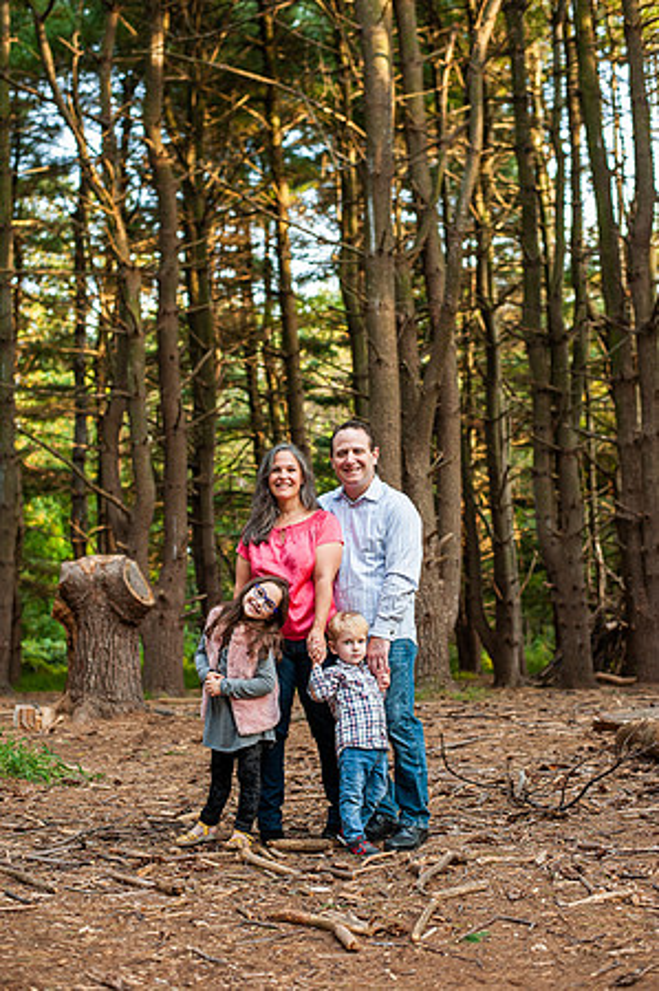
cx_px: 330
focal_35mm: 50
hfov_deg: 26.9
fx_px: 1376
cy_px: 496
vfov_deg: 39.6
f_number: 3.5
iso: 800
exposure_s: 1/400
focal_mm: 50
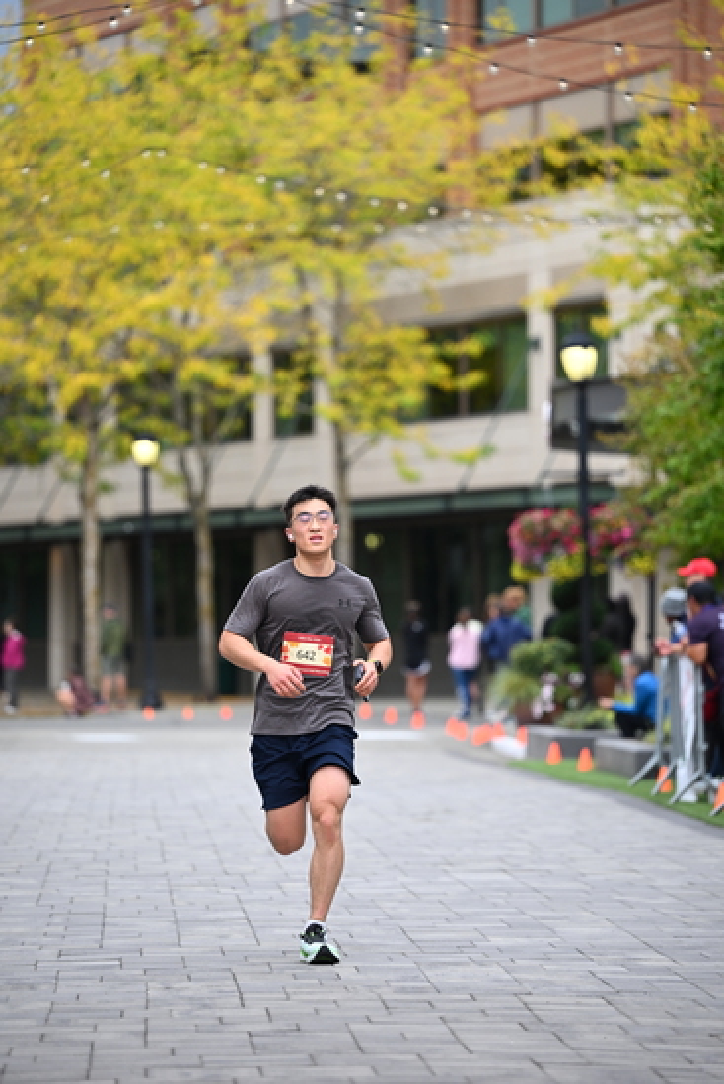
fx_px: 4522
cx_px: 362
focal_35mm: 150
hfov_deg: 9.2
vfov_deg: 13.7
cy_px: 542
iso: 640
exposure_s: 1/2000
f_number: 2.8
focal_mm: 150
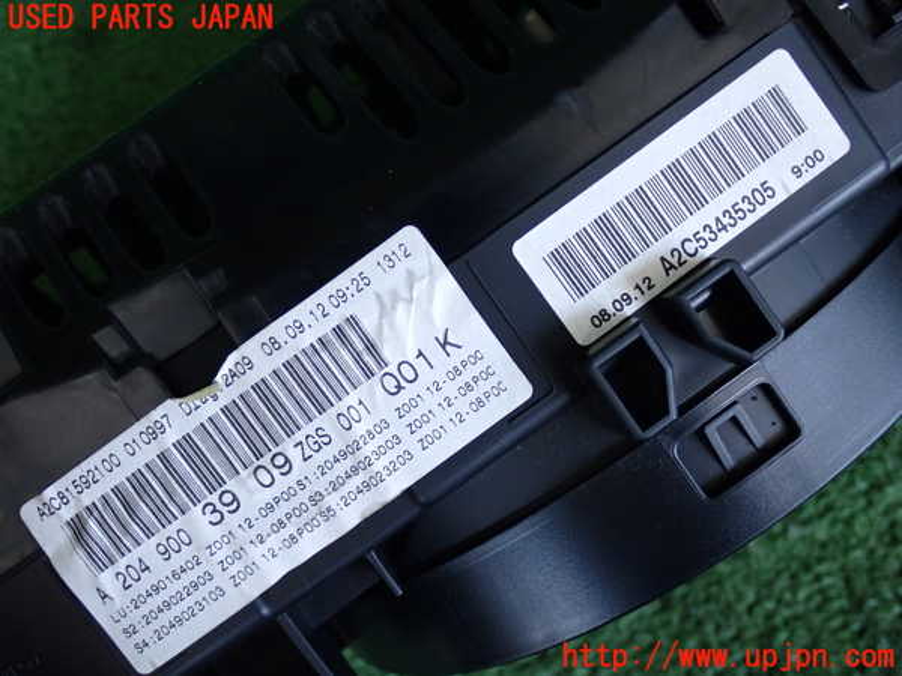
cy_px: 338
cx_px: 451
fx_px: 1303
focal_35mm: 50
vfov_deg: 29.1
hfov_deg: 38.2
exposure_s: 1/125
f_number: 3.2
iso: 500
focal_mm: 9.01
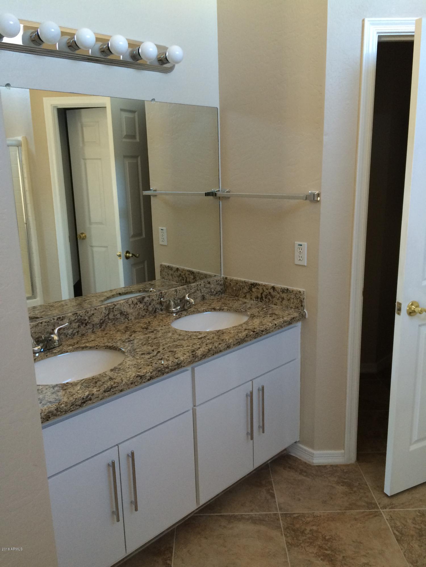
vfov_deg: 61.7
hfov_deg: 48.2
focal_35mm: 29
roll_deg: +0.5
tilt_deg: -17.6
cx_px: 213
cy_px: 284
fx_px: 476
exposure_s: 1/30
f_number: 2.2
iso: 64
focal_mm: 4.15
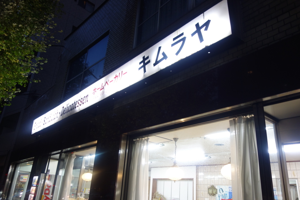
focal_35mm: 28
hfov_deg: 65.5
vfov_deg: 46.4
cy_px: 100
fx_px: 233
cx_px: 150
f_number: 1.8
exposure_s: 1/30
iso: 160
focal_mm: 10.4
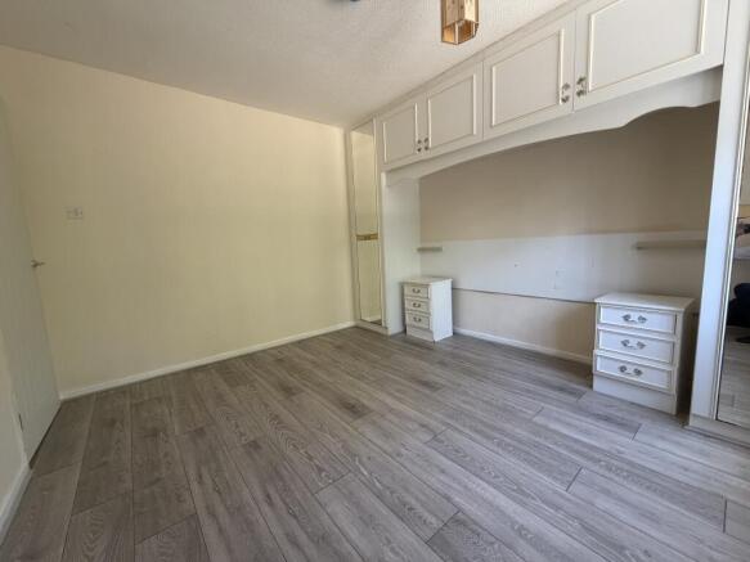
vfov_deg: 85.7
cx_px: 375
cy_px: 281
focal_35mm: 14
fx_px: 303
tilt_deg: -6.7
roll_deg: +3.4
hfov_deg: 102.1
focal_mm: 2.22
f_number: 2.2
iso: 320
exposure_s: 1/110
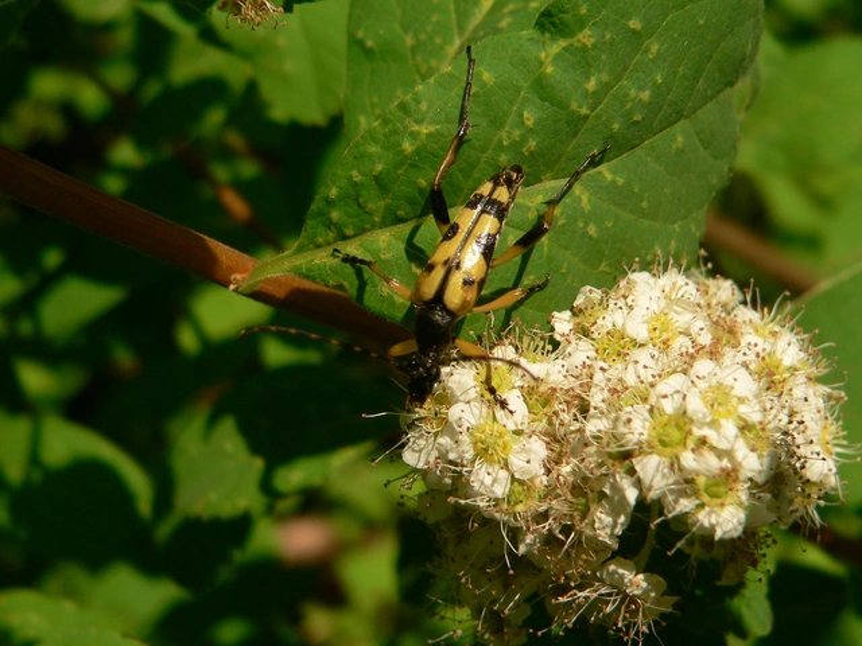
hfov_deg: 29.8
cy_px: 323
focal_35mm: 65
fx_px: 1619
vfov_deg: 22.6
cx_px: 431
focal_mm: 10.7
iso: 100
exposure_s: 1/1000
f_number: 4
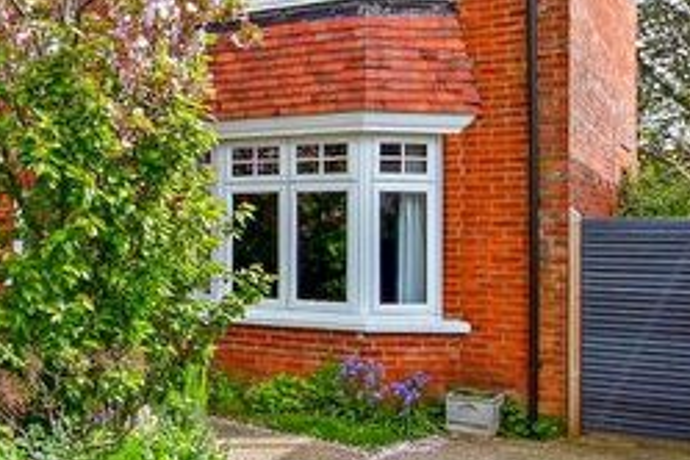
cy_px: 176
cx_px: 44
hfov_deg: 39.8
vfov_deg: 29.8
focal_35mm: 45
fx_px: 862
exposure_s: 1/400
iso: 400
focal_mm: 11
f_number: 8
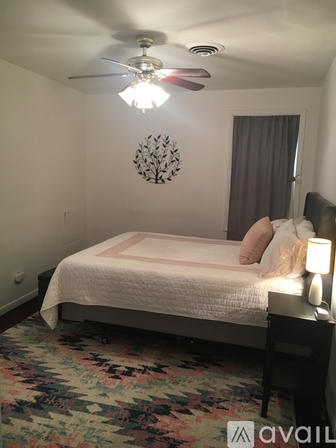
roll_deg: -1.7
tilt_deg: -7.6
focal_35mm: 29
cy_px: 224
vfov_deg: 61.7
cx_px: 168
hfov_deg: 48.2
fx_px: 375
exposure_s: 1/30
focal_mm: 4.15
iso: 80
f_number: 2.2
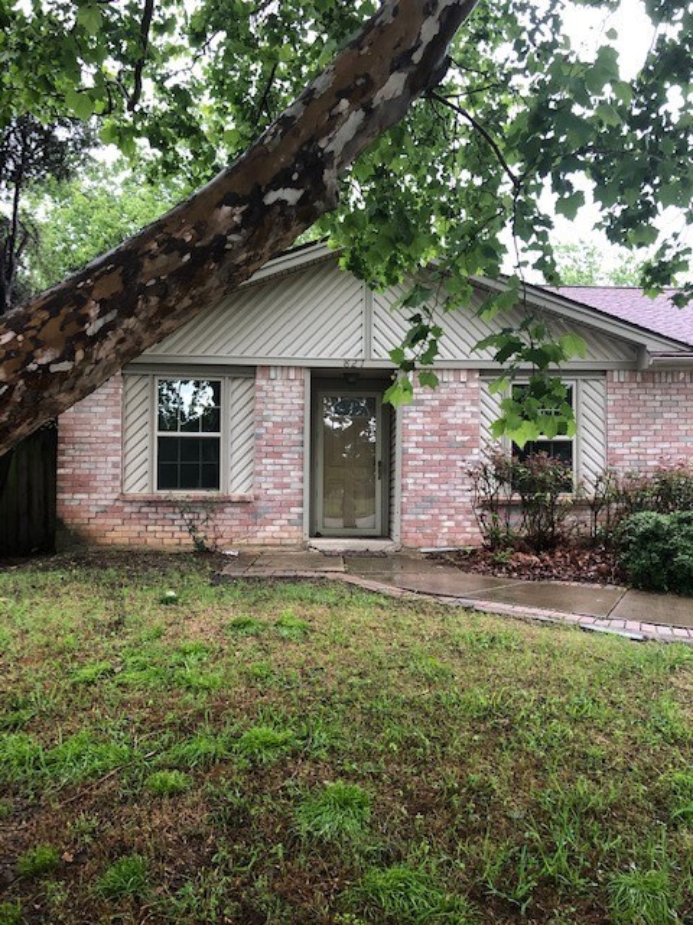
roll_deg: +0.7
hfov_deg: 49.7
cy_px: 462
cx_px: 346
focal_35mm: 28
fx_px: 747
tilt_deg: +1.4
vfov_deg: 63.4
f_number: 1.8
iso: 32
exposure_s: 1/30
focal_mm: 3.99
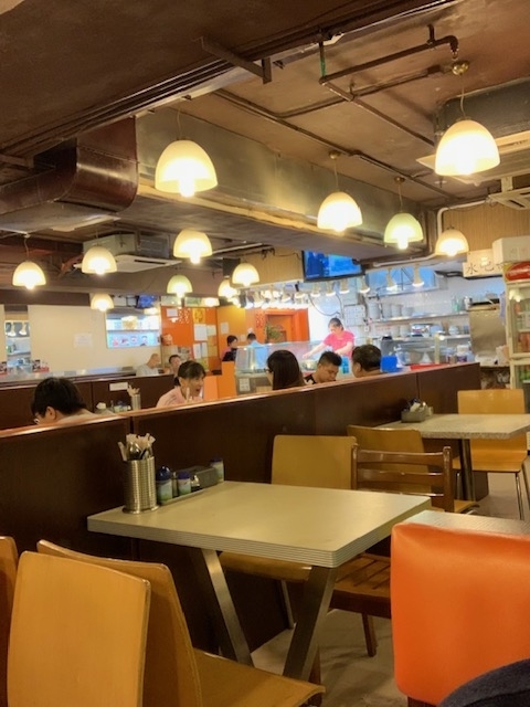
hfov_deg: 44.2
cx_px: 265
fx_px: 653
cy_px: 354
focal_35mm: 32
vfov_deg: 56.8
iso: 320
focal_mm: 2.87
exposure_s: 1/54
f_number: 2.2
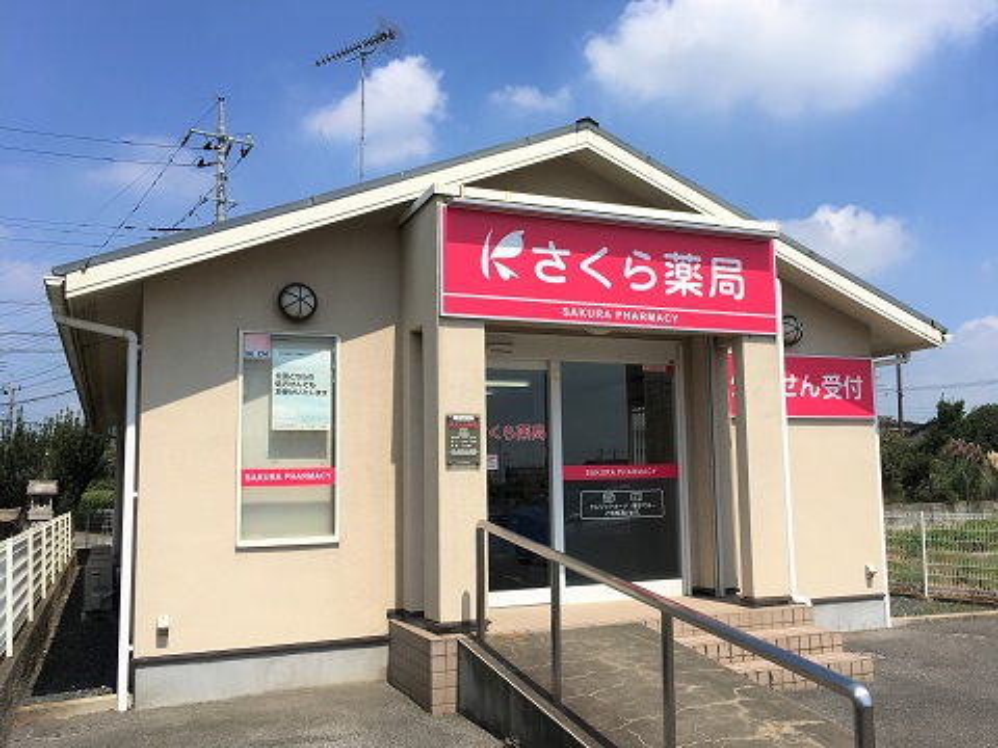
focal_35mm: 29
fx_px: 836
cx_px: 499
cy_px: 374
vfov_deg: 48.2
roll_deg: +1.5
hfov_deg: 61.7
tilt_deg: +5.7
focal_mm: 4.15
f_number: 2.2
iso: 25
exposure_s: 1/2481
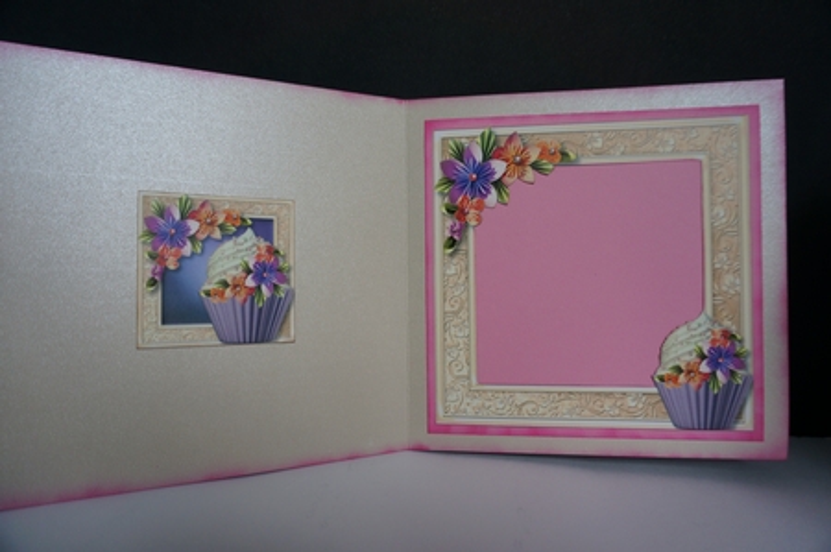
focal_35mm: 24
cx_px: 416
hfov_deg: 73.8
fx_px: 553
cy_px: 276
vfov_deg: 53.0
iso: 320
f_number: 4
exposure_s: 1/160
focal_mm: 16
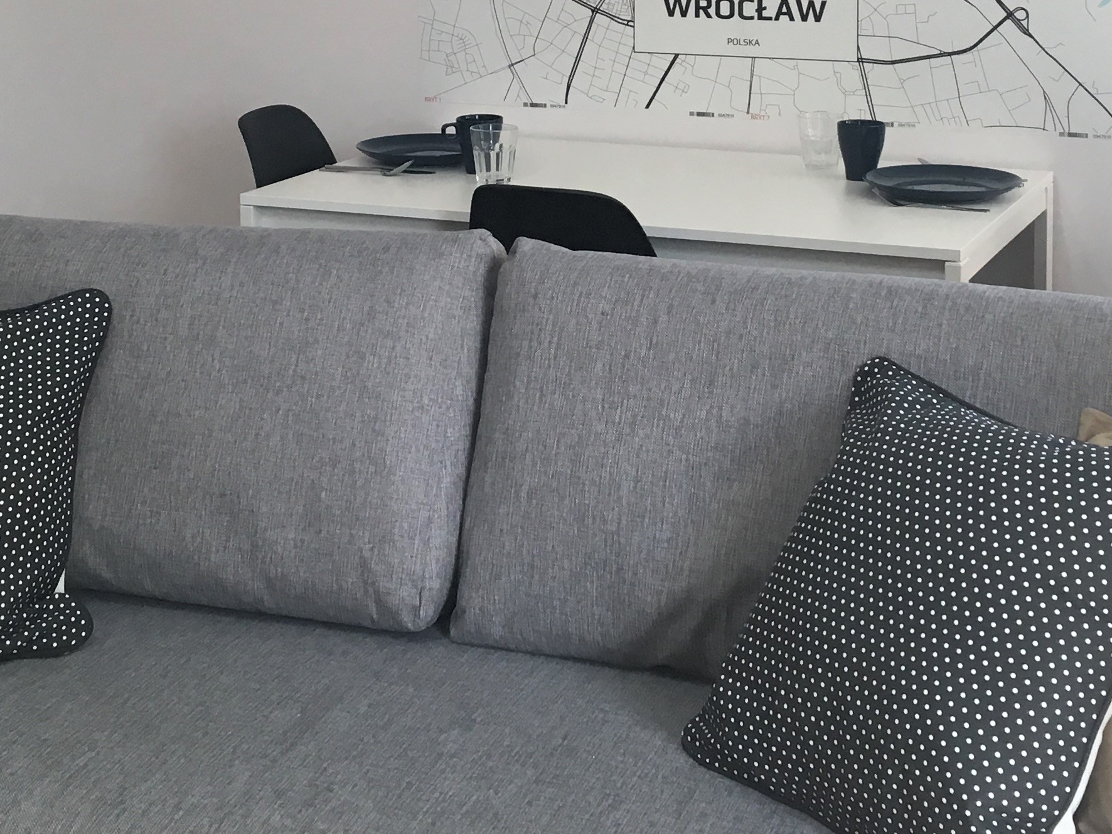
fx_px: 2120
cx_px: 579
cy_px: -13
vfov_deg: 21.4
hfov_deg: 29.4
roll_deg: +1.0
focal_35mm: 66
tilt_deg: -4.1
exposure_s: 1/33
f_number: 2.2
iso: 32
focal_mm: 4.15
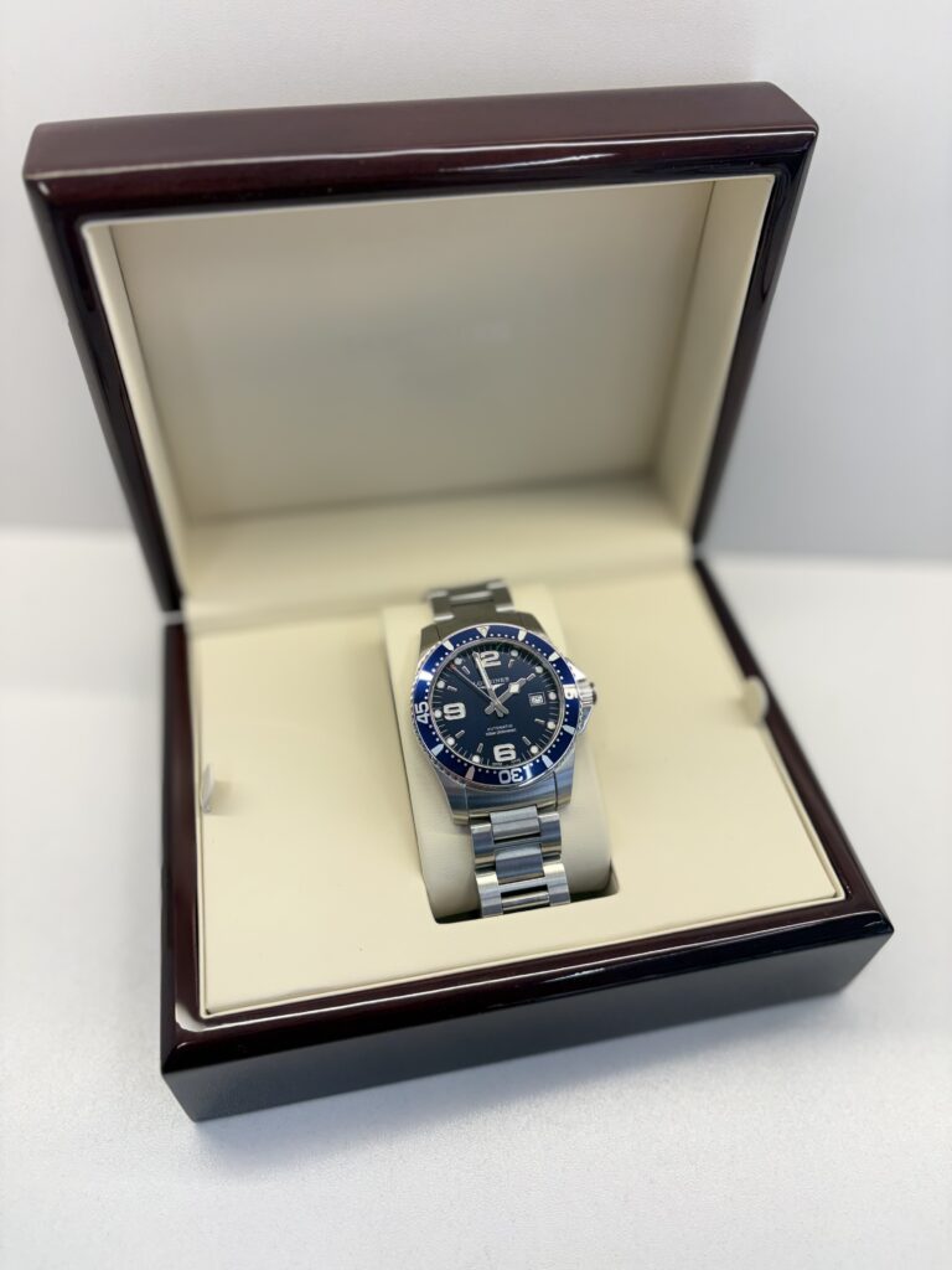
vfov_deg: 67.3
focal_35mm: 26
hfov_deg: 53.1
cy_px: 635
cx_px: 476
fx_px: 953
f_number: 1.6
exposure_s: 1/100
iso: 50
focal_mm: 5.96
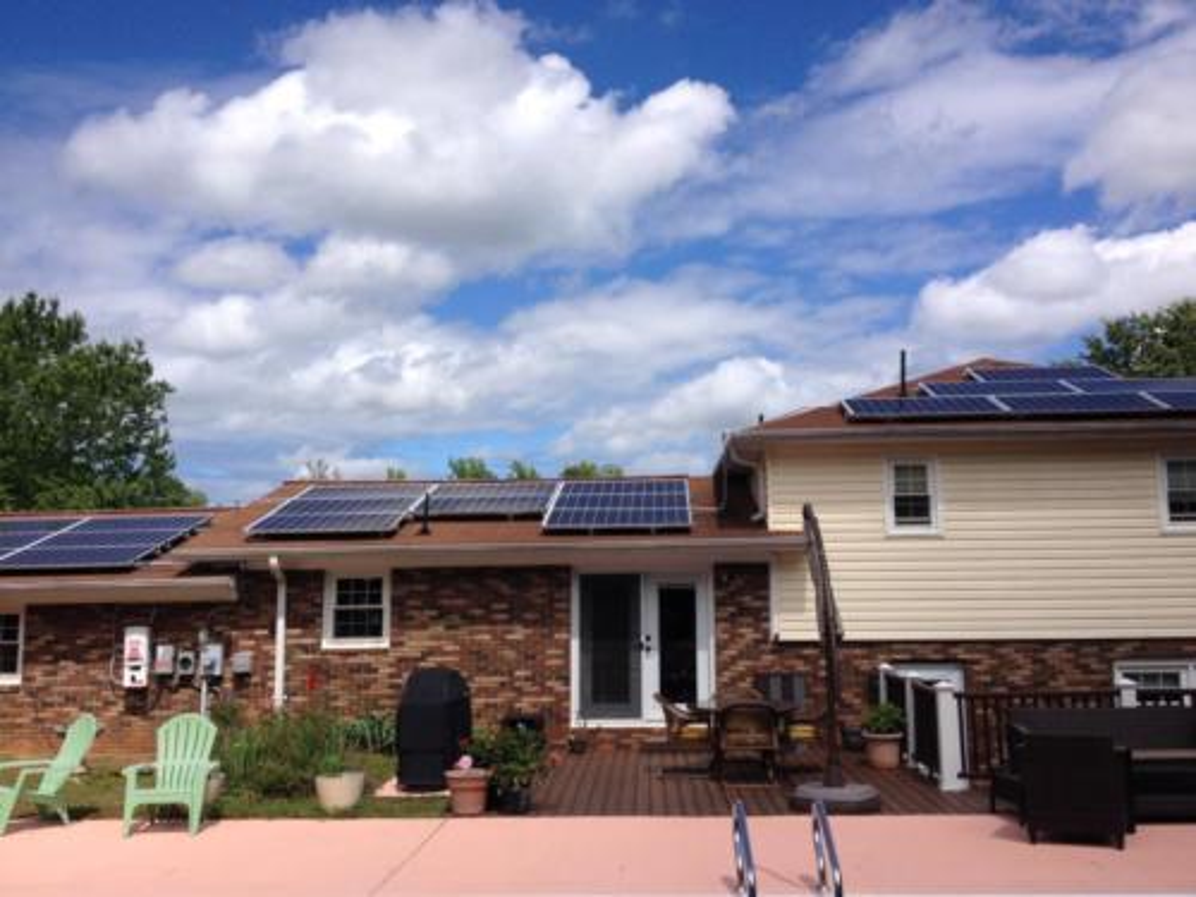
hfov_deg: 52.6
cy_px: 448
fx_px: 1209
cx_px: 598
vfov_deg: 40.7
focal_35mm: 35
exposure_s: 1/2632
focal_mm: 4.28
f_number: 2.4
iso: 50
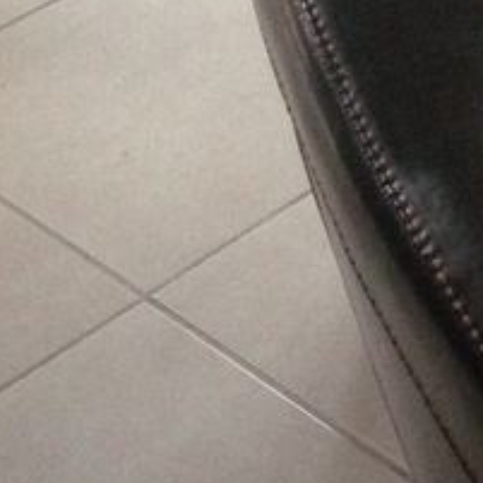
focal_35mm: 145
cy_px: -46
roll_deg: -3.4
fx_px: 2289
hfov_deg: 10.7
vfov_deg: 11.9
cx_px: 1057
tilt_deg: -35.5
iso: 400
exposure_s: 1/20
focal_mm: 4.12
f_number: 2.4
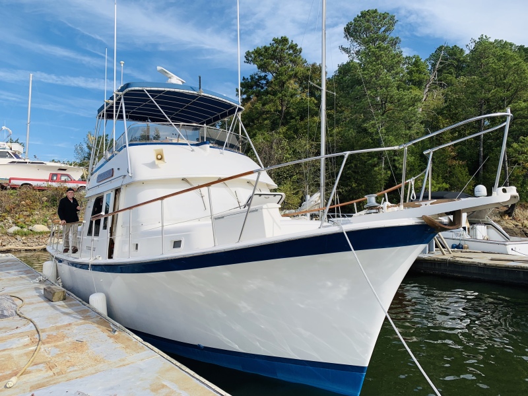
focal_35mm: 26
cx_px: 264
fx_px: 397
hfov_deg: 67.3
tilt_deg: +2.4
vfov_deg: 53.1
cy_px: 198
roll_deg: +0.3
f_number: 1.8
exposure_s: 1/2257
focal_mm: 4.25
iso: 25
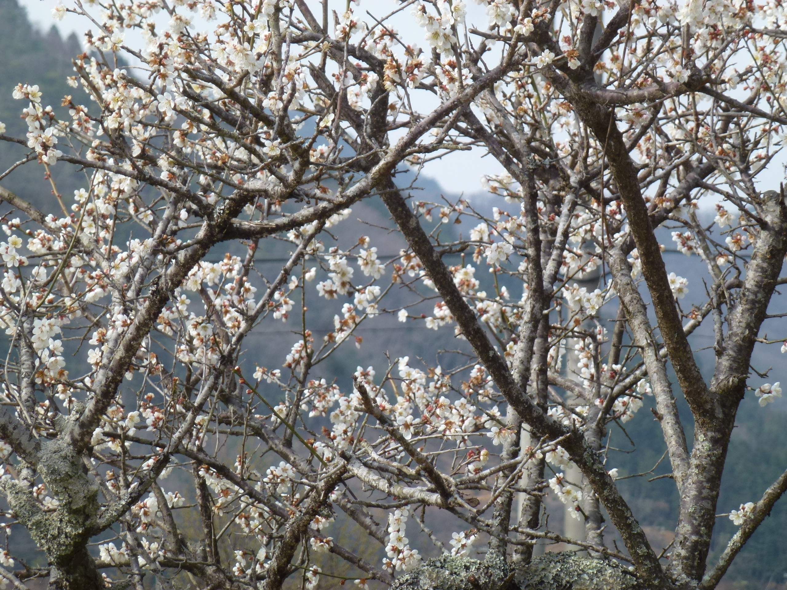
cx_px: 394
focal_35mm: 232
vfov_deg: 6.4
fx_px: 5275
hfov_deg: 8.5
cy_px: 295
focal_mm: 41.5
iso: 100
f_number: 5.6
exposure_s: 1/250
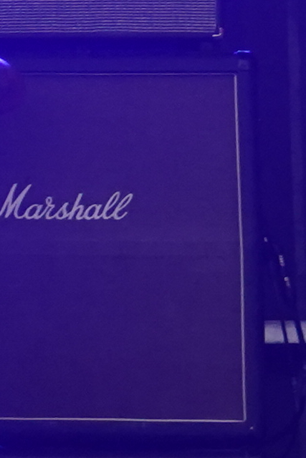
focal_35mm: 431
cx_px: -792
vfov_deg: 4.8
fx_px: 5492
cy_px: -69
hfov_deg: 3.1
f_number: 4
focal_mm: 46
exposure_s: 1/160
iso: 2000
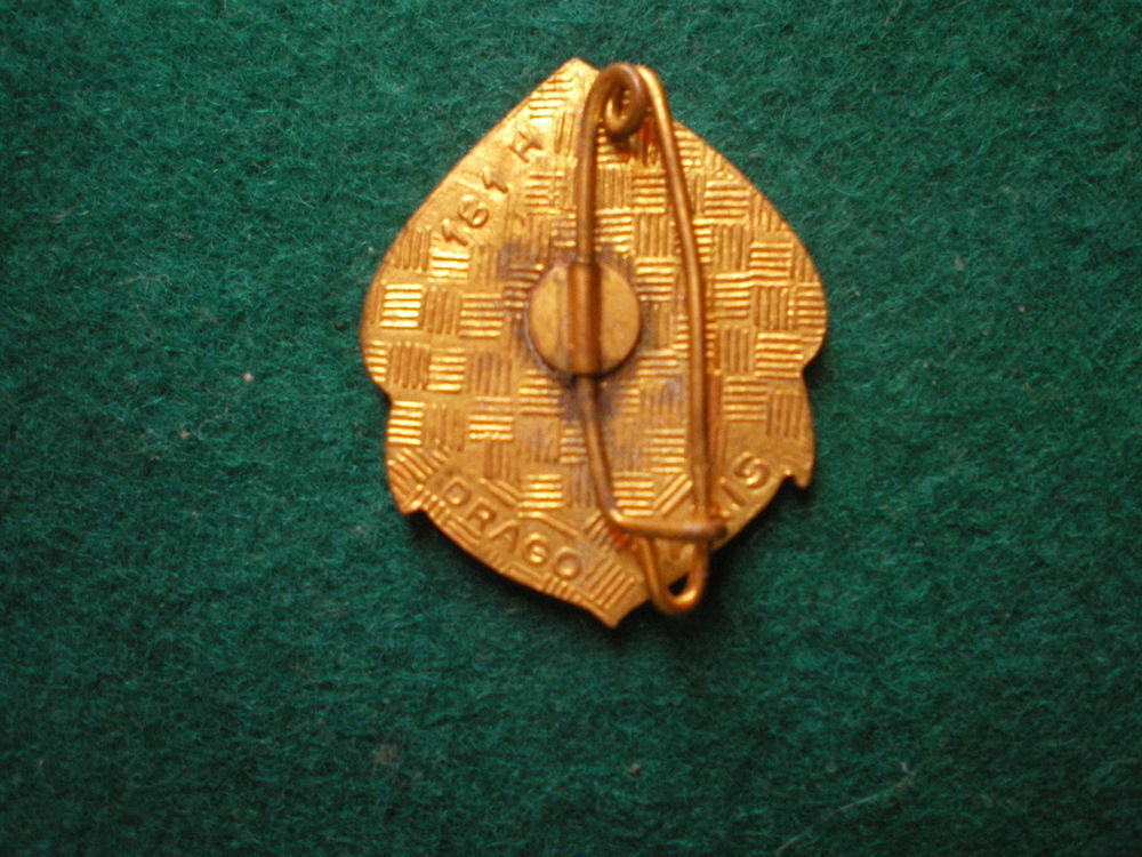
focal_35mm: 38
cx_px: 571
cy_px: 428
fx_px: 1254
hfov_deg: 49.0
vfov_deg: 37.7
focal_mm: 6.3
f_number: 3.1
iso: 320
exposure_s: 1/50
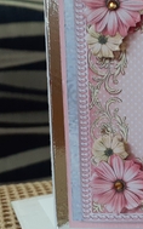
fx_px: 424
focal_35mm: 68
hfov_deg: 17.6
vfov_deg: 30.2
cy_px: 107
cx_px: 199
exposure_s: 1/50
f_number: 1.9
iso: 200
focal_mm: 3.6
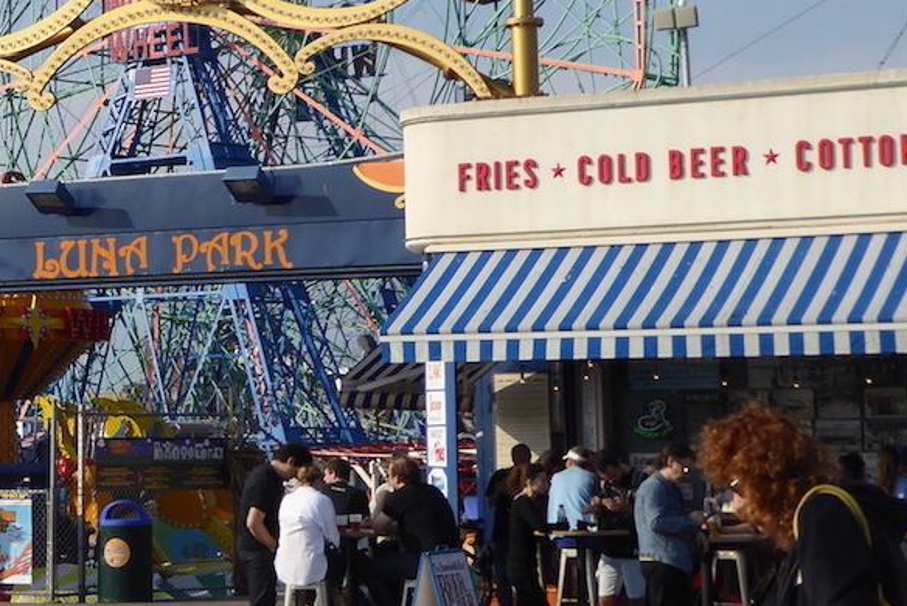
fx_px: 2924
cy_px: 144
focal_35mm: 116
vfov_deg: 11.8
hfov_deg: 17.0
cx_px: -122
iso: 100
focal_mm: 7.8
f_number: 3.9
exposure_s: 1/1000
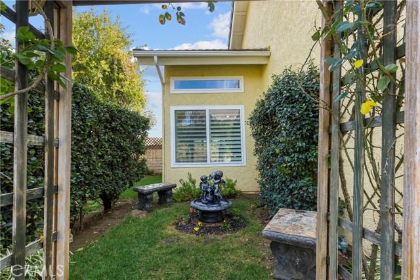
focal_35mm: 16
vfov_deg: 73.8
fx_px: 187
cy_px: 140
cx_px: 210
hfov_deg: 96.7
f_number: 11
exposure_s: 1/15
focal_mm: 16
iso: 250
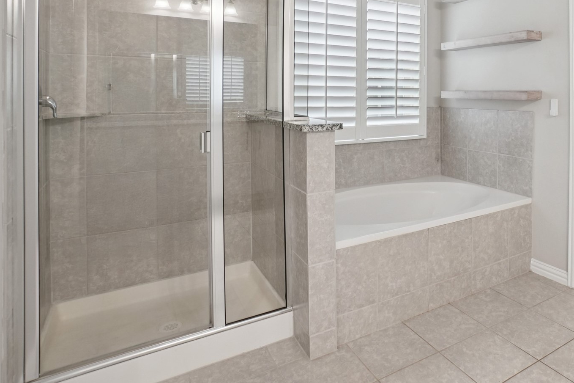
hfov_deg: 68.7
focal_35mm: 24
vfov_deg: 50.8
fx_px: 383
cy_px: 94
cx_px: 434
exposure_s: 1/13
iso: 400
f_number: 8
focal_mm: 10
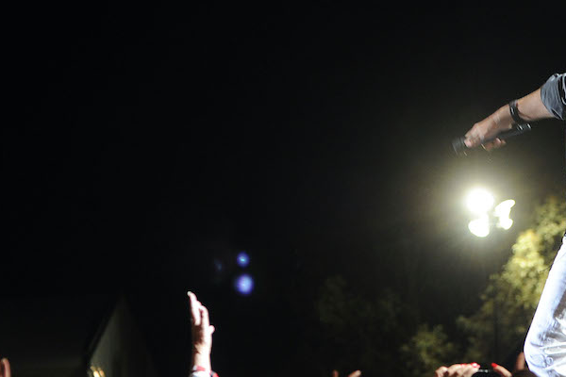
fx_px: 2201
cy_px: 181
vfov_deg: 9.8
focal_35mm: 140
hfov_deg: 14.7
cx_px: 316
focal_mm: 100
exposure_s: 1/200
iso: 2000
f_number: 4.5
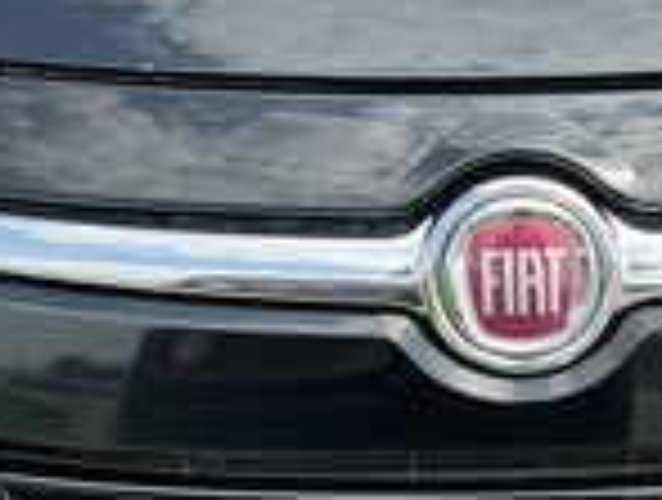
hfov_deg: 25.2
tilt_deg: -37.0
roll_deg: -0.6
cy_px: 477
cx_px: 513
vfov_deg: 19.0
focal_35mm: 76
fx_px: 1457
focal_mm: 3
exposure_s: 1/409
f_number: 1.8
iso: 25
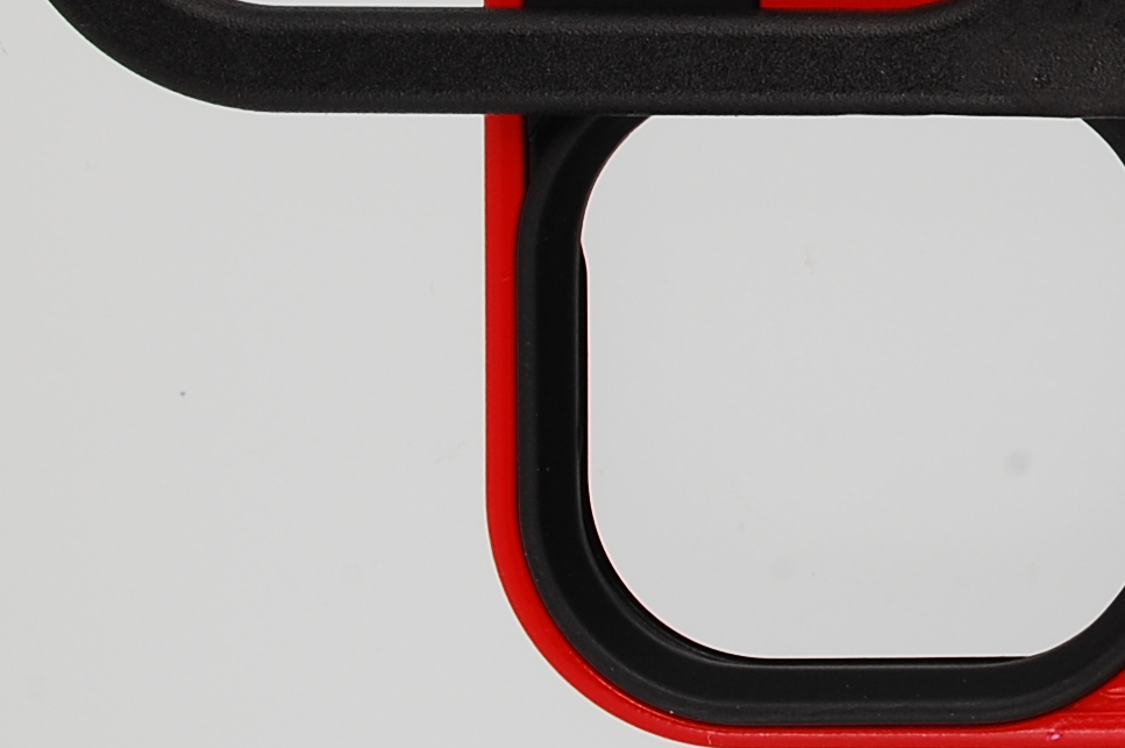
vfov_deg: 12.1
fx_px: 3497
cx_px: 1489
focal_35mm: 112
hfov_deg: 17.1
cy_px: 1
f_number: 13
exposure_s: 1/160
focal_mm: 24
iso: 200
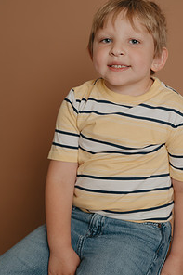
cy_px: 117
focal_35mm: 73
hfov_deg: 18.6
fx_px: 557
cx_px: 120
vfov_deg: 27.7
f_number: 2
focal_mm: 48
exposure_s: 1/250
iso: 200
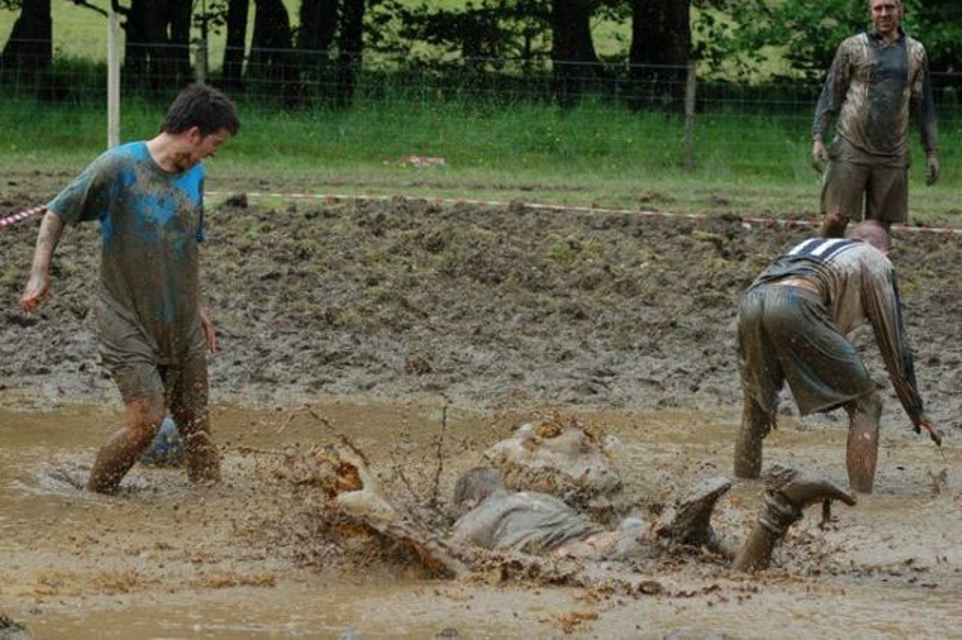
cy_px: 320
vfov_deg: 10.7
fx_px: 3405
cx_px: 481
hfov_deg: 16.1
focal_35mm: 128
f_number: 5.6
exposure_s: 1/500
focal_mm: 85
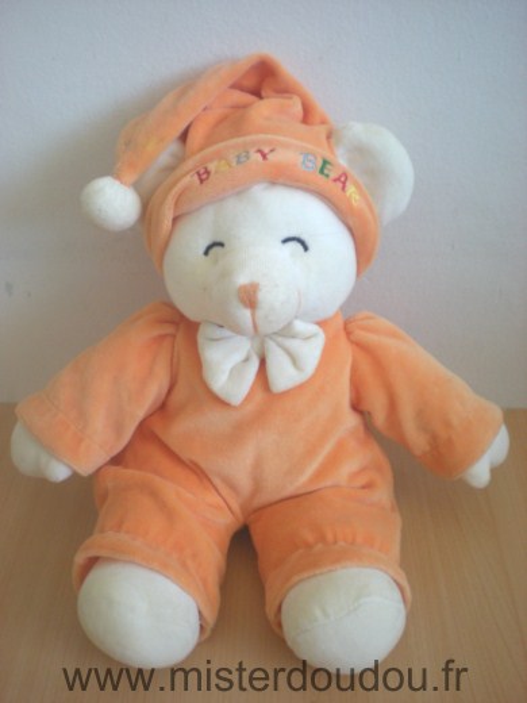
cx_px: 264
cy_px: 352
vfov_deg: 49.0
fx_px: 771
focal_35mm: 38
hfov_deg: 37.7
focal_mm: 6.3
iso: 182
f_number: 3.1
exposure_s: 1/64.2
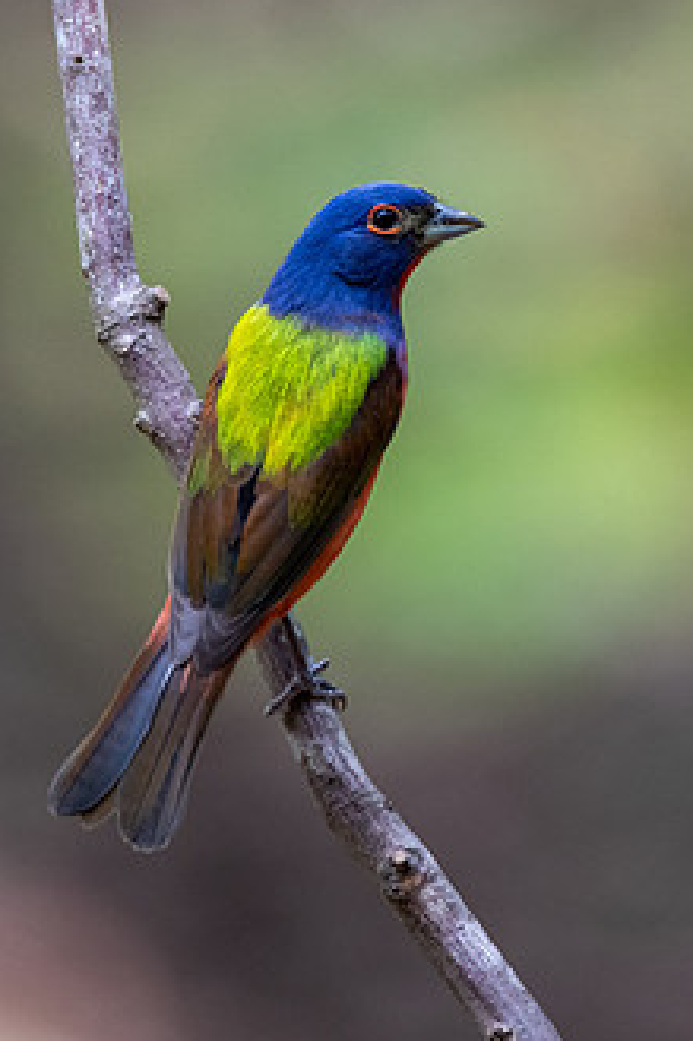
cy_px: 400
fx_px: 40725
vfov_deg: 1.5
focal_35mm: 1409
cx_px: 380
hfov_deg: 1.0
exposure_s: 1/400
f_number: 6.3
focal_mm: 600
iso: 1000
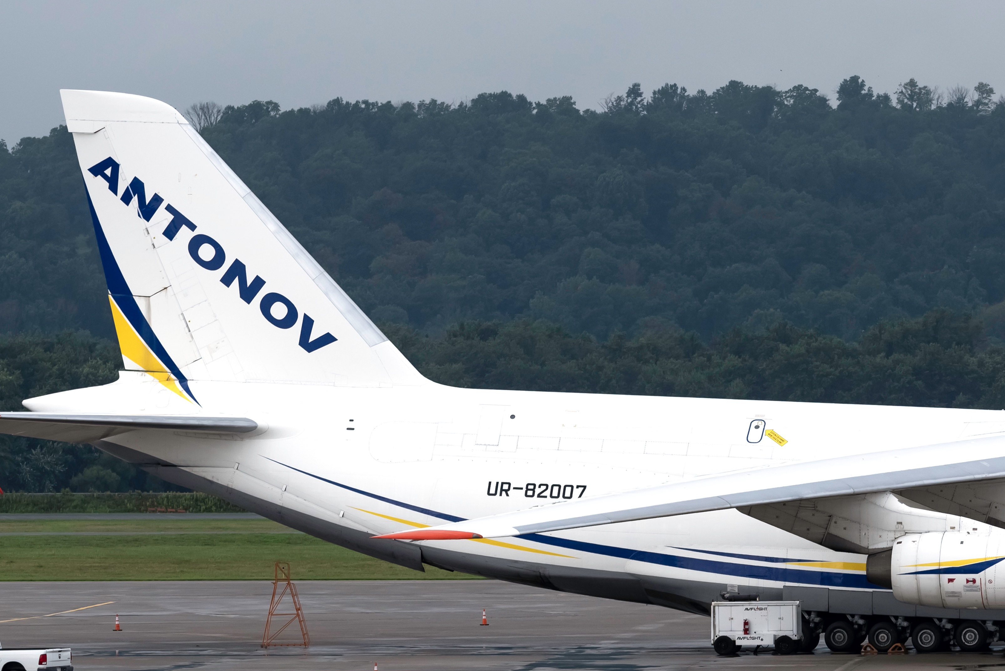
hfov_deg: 7.3
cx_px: 813
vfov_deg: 4.9
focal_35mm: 280
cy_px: 480
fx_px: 7820
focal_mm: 150
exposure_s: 1/500
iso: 250
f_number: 8
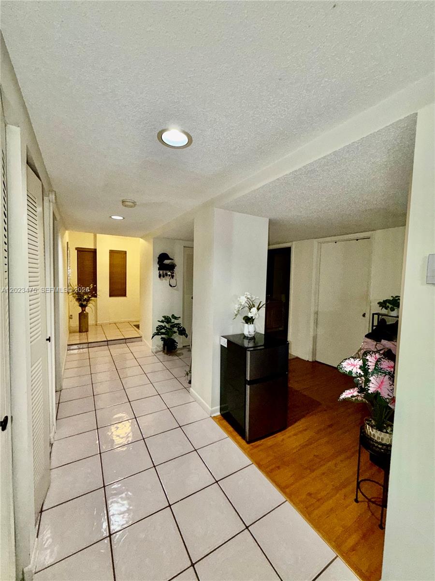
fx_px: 235
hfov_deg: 85.7
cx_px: 218
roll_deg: -1.1
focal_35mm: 14
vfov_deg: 102.1
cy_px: 290
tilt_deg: -3.4
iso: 160
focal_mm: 2.22
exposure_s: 1/60
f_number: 2.2
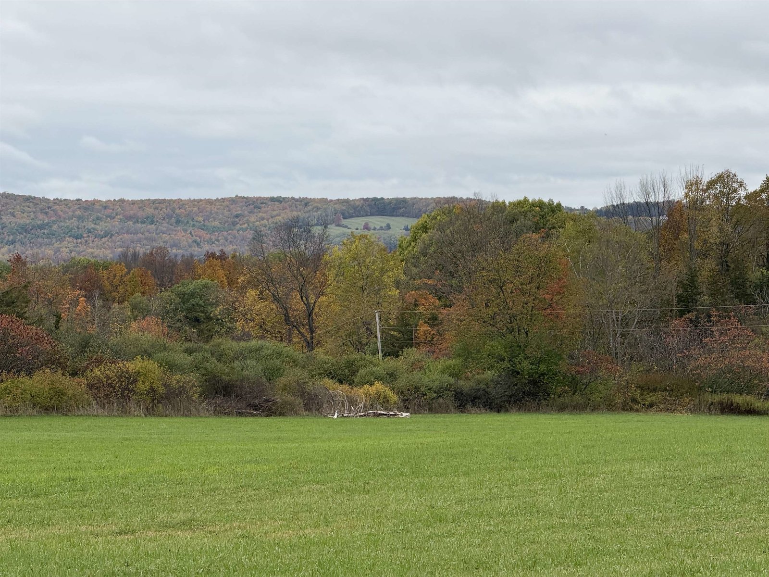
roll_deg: +1.5
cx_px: 384
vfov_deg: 12.3
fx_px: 2666
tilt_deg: -1.4
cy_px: 288
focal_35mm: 120
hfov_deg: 16.4
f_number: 2.8
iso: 50
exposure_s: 1/180
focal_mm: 15.66
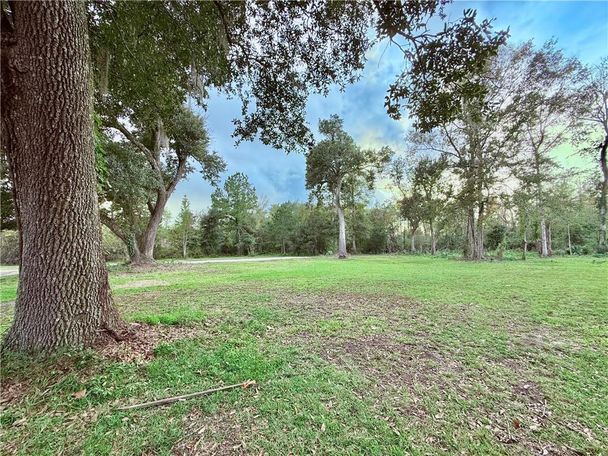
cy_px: 228
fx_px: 246
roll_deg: +0.8
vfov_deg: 85.7
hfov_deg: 102.1
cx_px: 304
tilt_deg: +5.0
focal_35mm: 14
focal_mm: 2.22
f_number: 2.2
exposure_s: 1/197
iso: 64
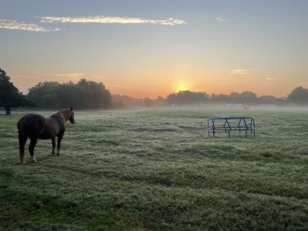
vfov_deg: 53.1
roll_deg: +0.2
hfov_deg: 67.3
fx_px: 231
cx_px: 154
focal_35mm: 26
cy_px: 116
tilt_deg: -2.3
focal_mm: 4.2
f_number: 1.6
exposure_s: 1/1490
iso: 32
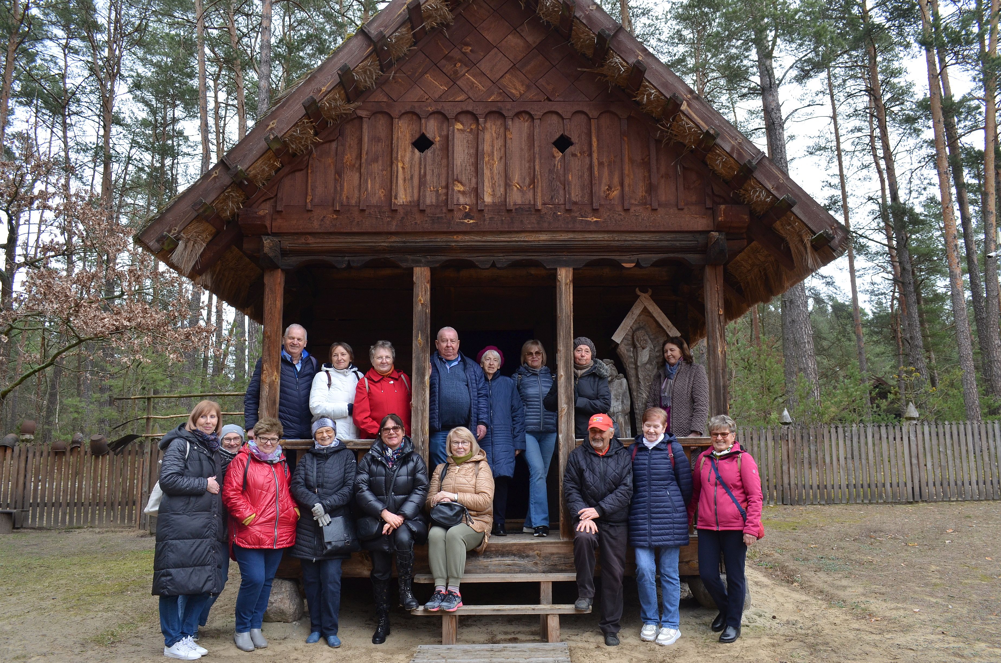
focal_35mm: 27
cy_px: 332
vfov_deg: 47.7
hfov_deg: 67.5
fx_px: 749
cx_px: 500
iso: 360
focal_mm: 18
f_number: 5.6
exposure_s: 1/125
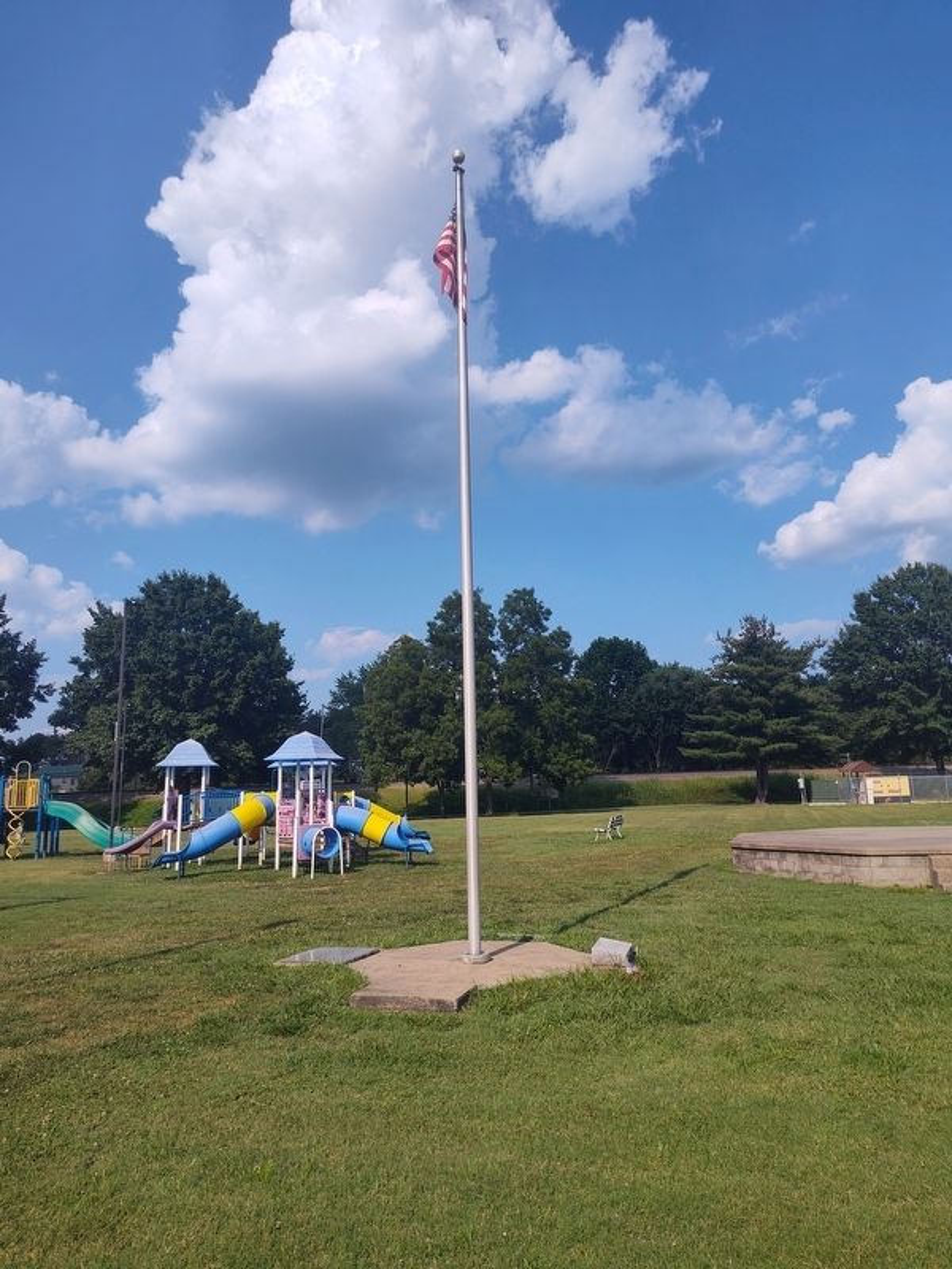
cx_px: 476
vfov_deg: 73.9
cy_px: 634
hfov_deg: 58.9
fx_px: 843
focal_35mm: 23
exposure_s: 1/2315
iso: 100
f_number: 1.8
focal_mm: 5.56
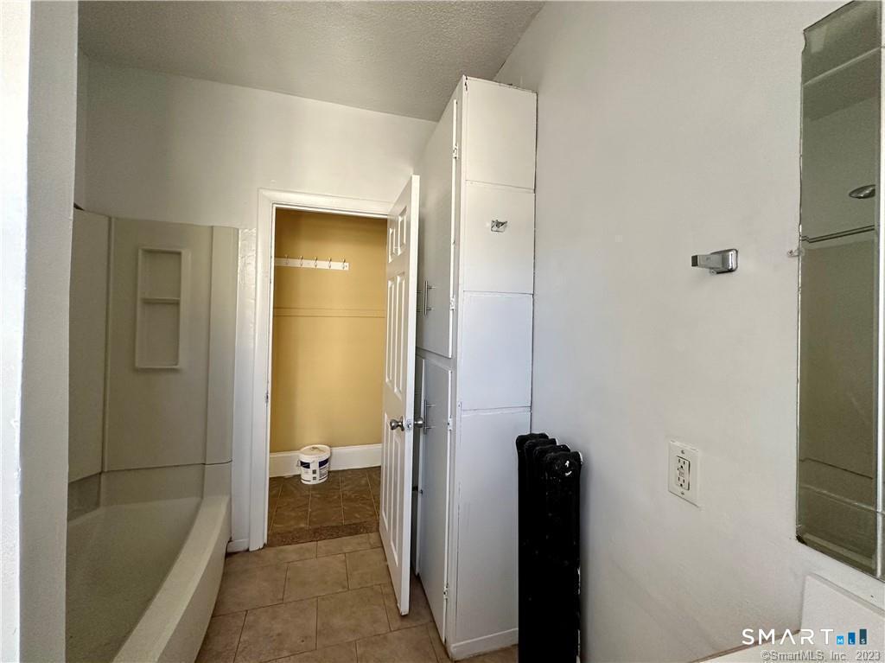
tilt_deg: -3.0
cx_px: 442
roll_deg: -1.0
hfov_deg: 102.1
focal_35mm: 14
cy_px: 332
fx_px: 358
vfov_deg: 85.6
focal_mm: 2.22
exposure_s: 1/99
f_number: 2.2
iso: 200
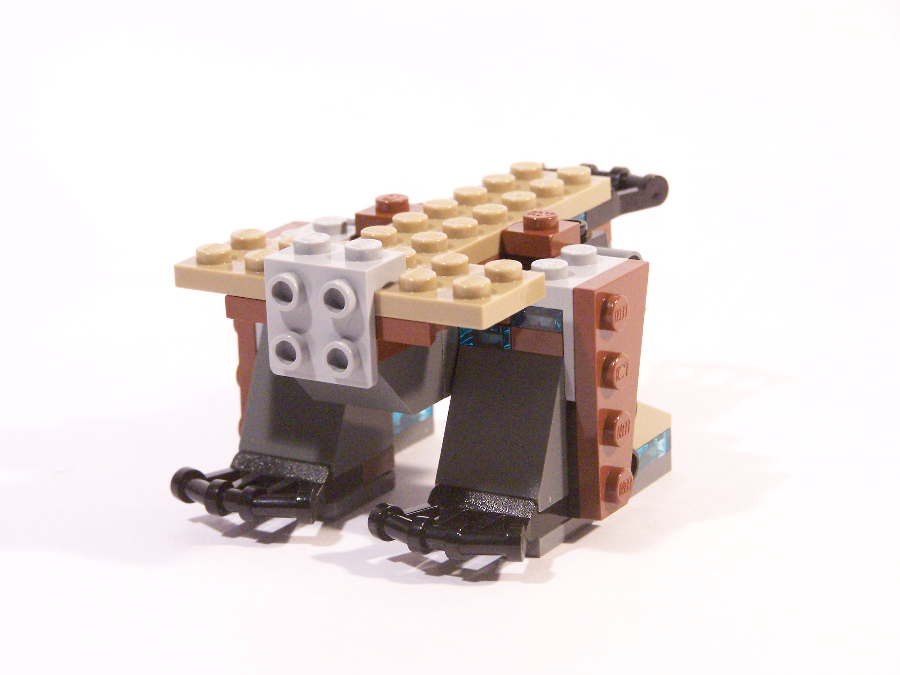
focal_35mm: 117
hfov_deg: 16.8
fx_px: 3042
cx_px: 450
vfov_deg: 12.7
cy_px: 338
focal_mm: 19.4
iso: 400
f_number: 3.6
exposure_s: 1/30
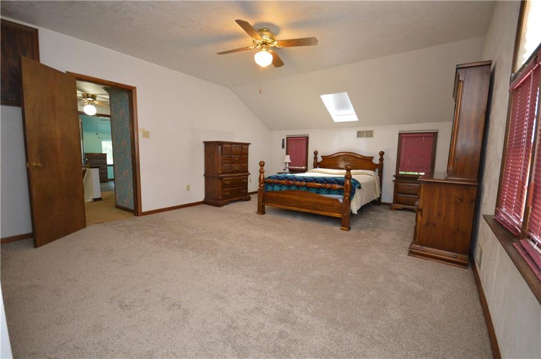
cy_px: 180
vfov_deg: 77.2
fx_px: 225
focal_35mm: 15
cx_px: 270
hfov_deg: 100.5
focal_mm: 10
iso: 1100
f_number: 4
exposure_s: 1/60
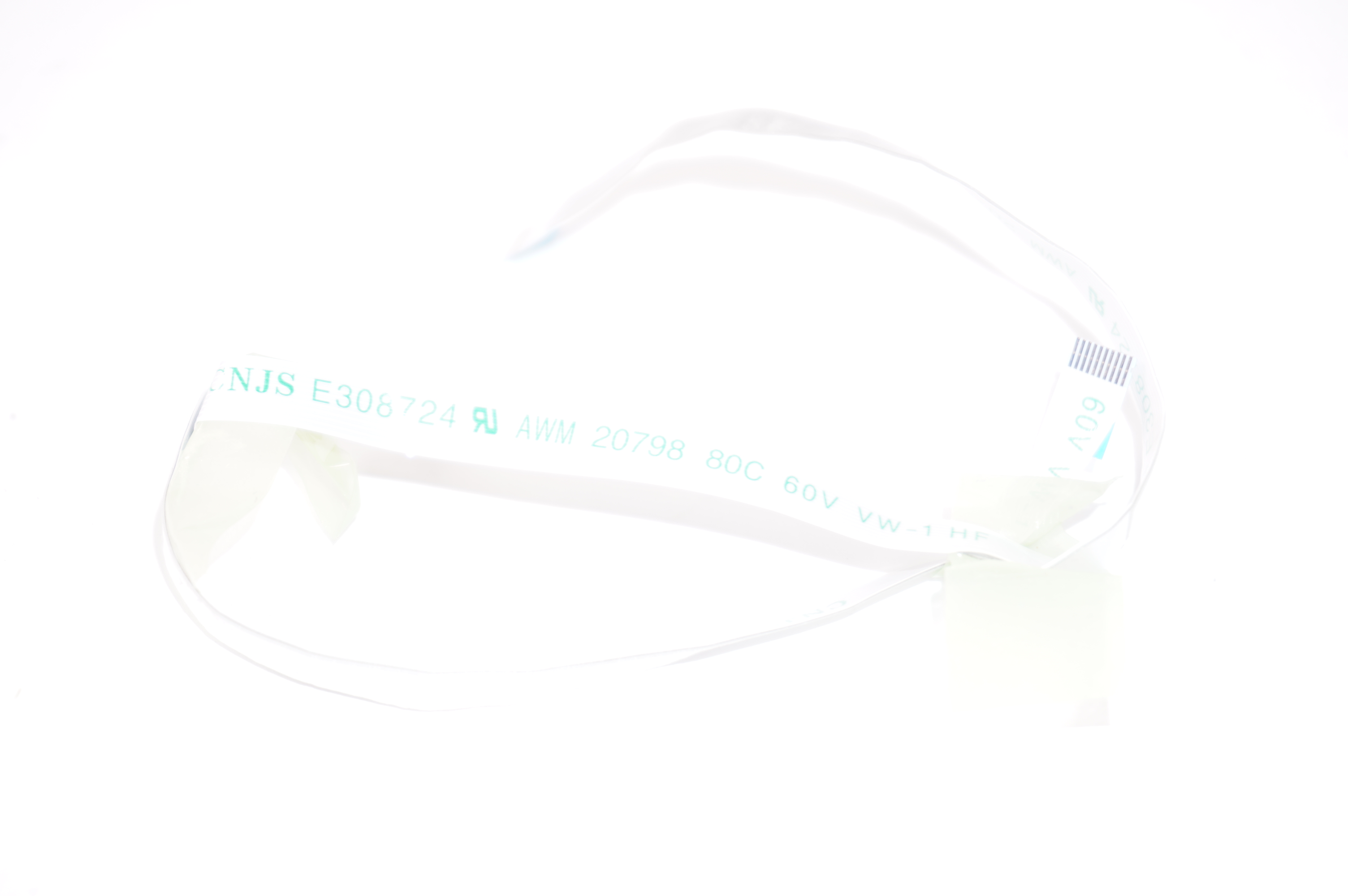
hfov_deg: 27.0
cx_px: 674
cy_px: 448
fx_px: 2806
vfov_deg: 18.1
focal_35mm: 75
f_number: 5.6
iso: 100
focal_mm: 50
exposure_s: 1/60
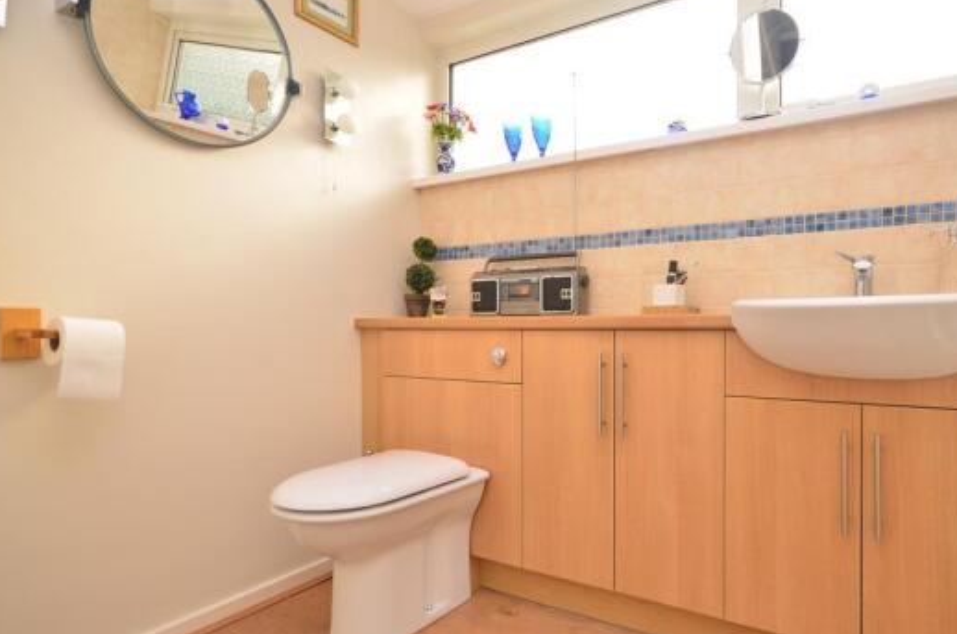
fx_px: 504
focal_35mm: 19
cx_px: 584
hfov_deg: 85.7
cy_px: 325
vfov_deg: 64.3
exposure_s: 1/80
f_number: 5
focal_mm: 10
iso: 200
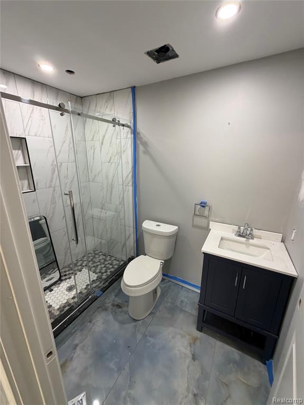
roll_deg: +0.2
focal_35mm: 14
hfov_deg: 85.7
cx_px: 152
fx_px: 164
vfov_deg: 102.1
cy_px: 202
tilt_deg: -14.6
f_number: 2.2
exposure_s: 1/60
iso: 250
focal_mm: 2.22
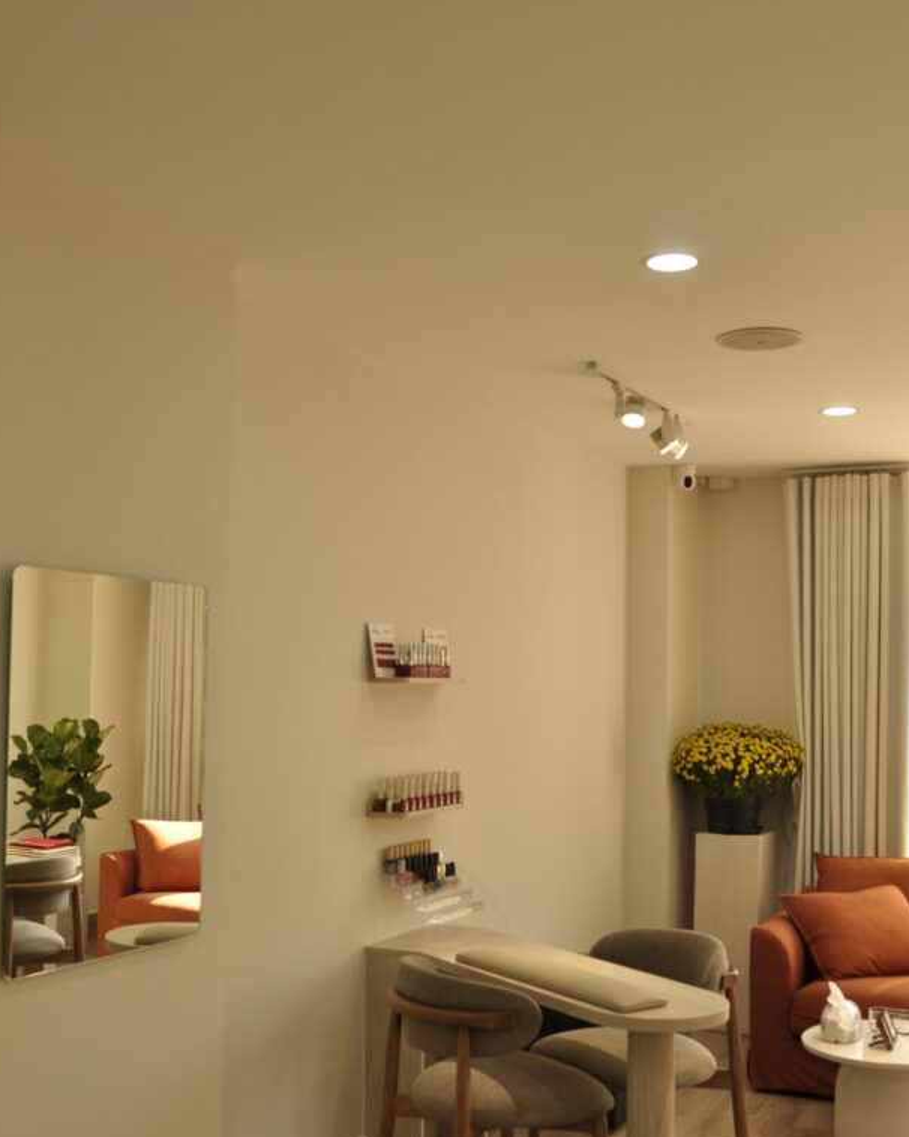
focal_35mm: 38
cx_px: 464
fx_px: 1278
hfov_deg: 39.1
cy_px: 666
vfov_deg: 47.7
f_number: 3.5
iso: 200
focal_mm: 20
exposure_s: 1/160
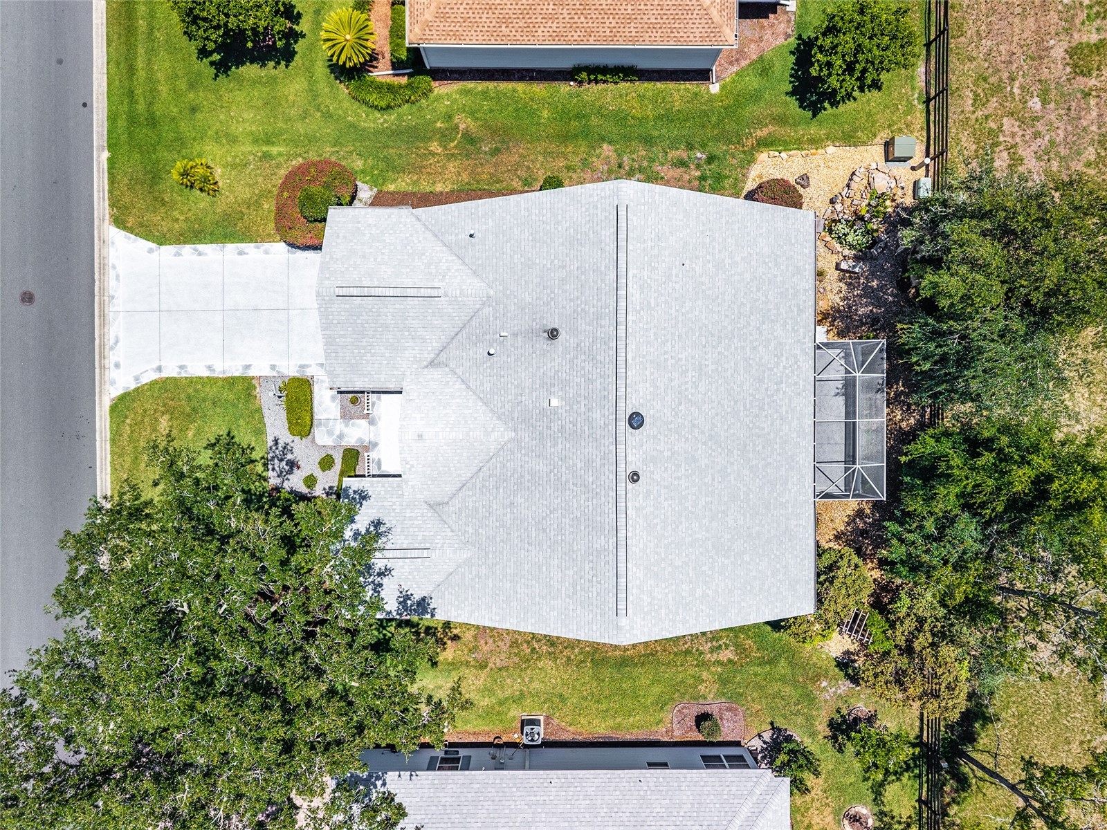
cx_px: 554
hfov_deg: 71.6
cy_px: 415
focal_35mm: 24
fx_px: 768
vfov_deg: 56.8
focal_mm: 8.67
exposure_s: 1/500
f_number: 1.8
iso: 110
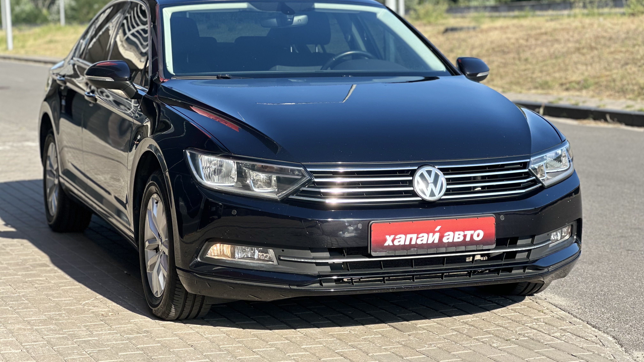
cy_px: 154
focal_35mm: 84
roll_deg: +1.9
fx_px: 1434
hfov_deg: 25.3
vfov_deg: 14.4
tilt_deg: -4.4
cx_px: 322
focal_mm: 9
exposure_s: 1/254
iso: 25
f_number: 2.8
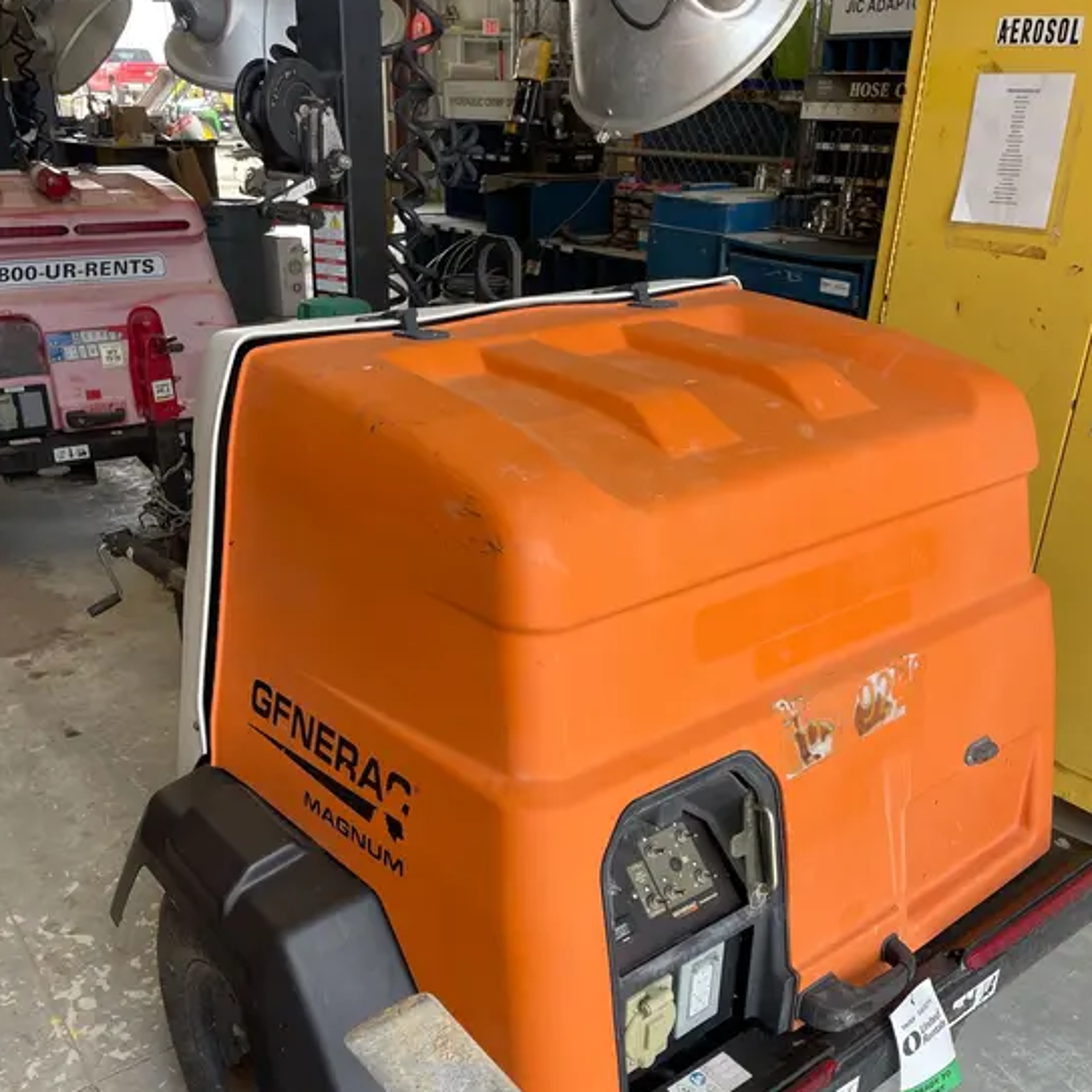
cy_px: 651
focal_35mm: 31
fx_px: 1106
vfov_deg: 52.2
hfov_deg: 52.5
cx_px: 543
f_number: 1.6
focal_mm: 4.2
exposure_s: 1/294
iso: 32
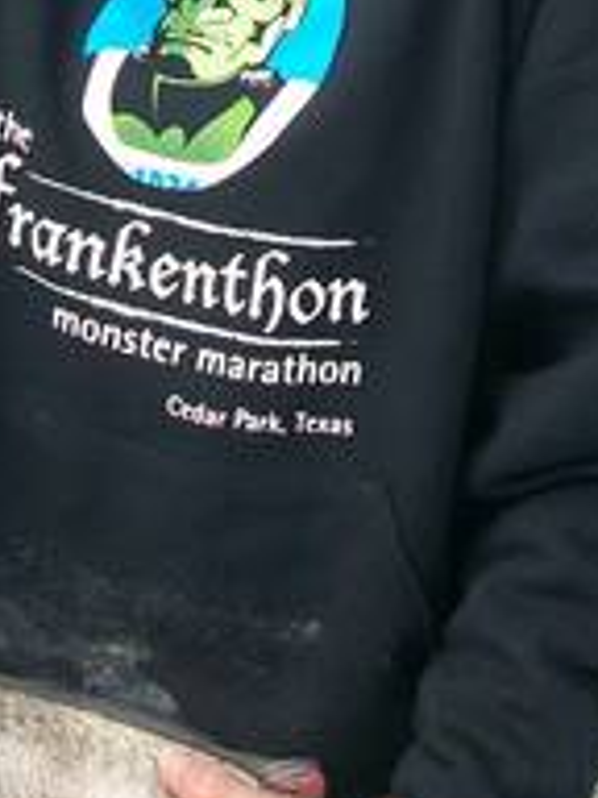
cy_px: 46
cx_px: 162
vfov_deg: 18.2
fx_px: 2442
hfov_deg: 13.9
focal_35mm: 106
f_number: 2.8
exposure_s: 1/606
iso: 80
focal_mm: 5.7
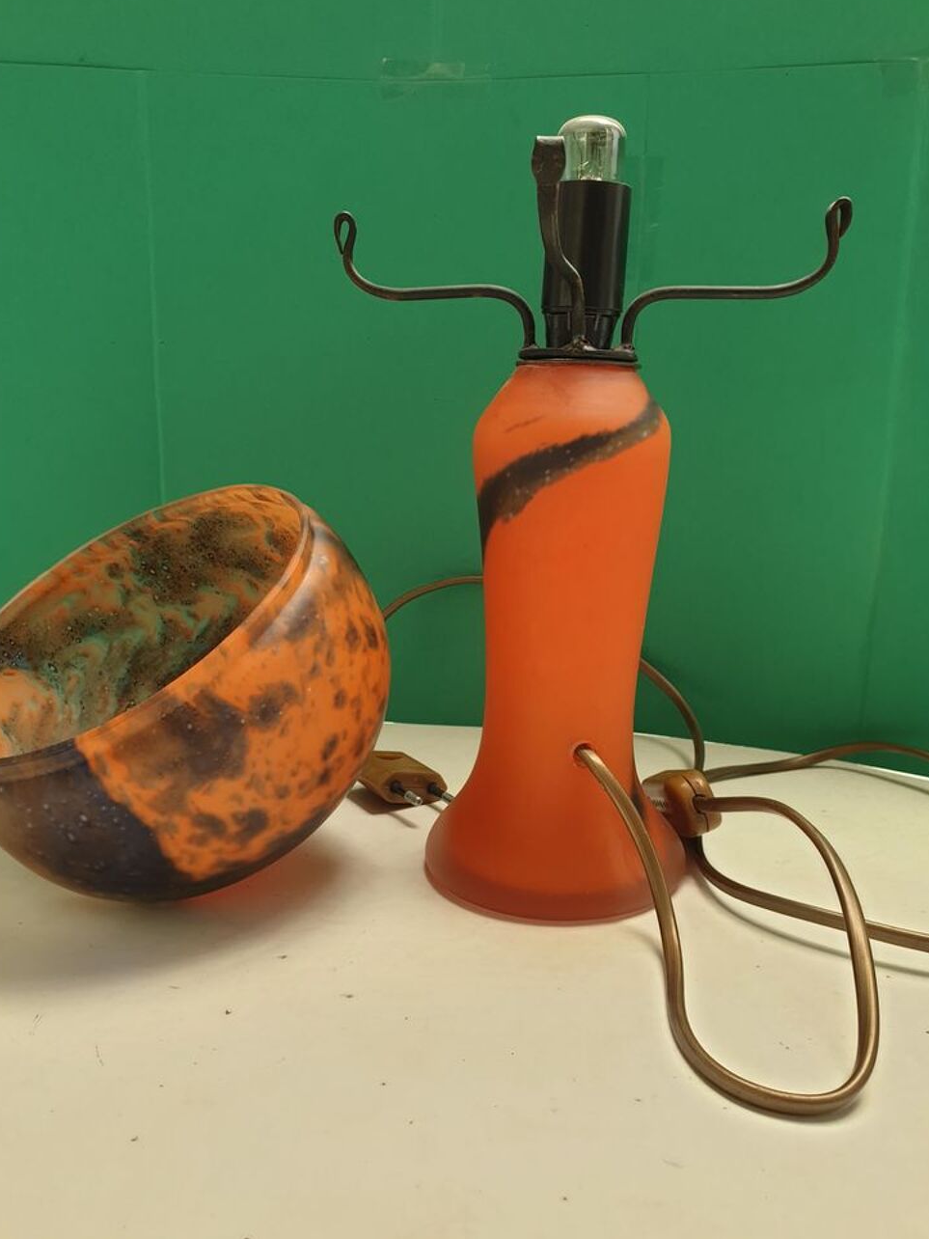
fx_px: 966
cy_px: 598
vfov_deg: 65.3
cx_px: 453
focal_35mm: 27
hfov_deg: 51.3
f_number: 2.4
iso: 80
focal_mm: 4.3
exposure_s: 1/50
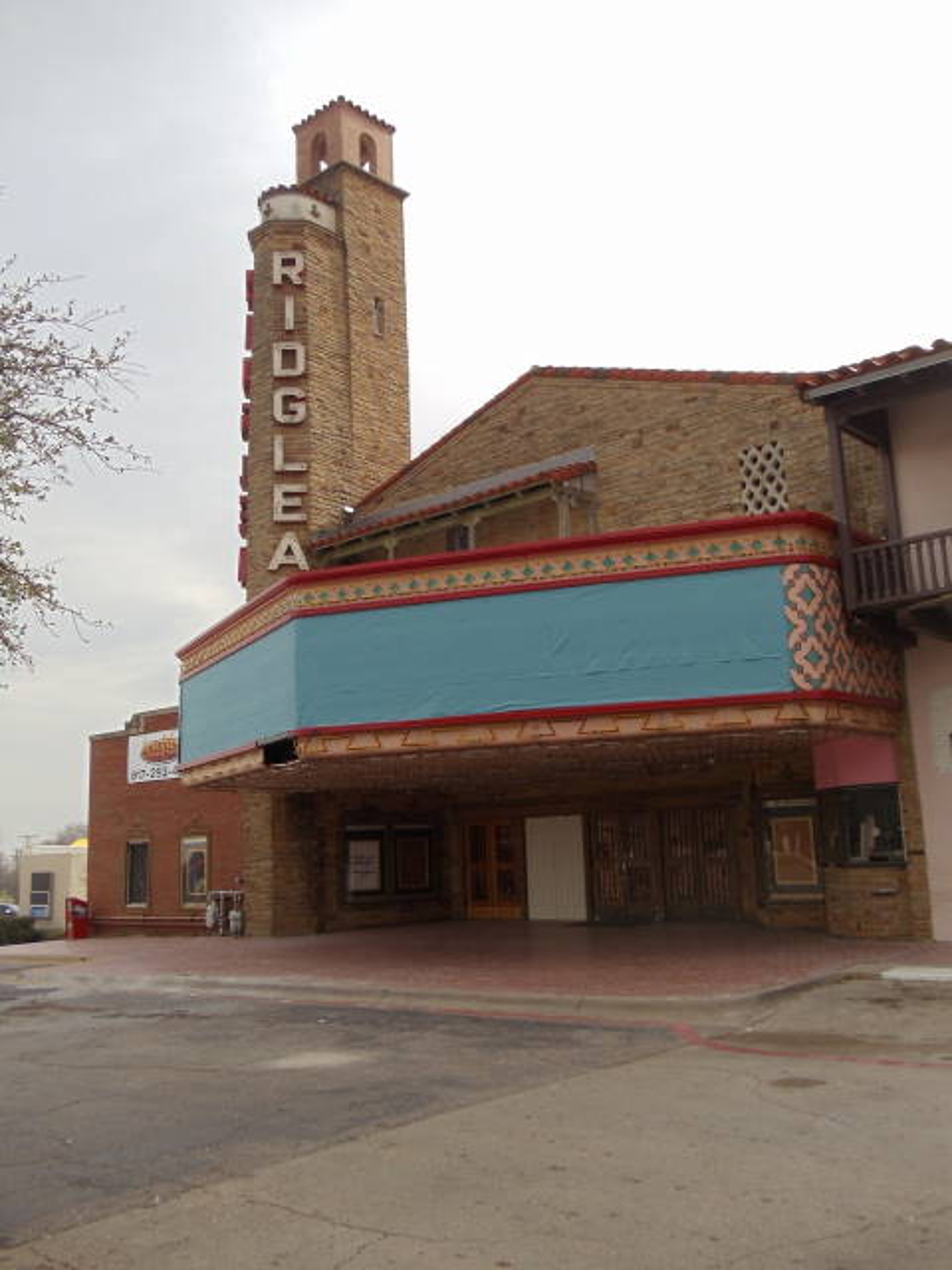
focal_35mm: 44
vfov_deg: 42.9
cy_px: 635
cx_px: 476
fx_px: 1613
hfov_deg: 32.9
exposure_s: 1/125
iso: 100
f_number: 7.1
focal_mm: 6
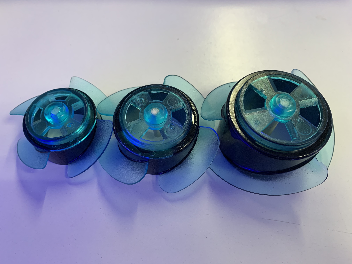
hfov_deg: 67.3
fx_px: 264
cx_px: 176
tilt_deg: -63.3
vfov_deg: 53.1
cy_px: 132
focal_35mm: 26
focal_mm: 4.25
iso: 100
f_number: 1.8
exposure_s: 1/50
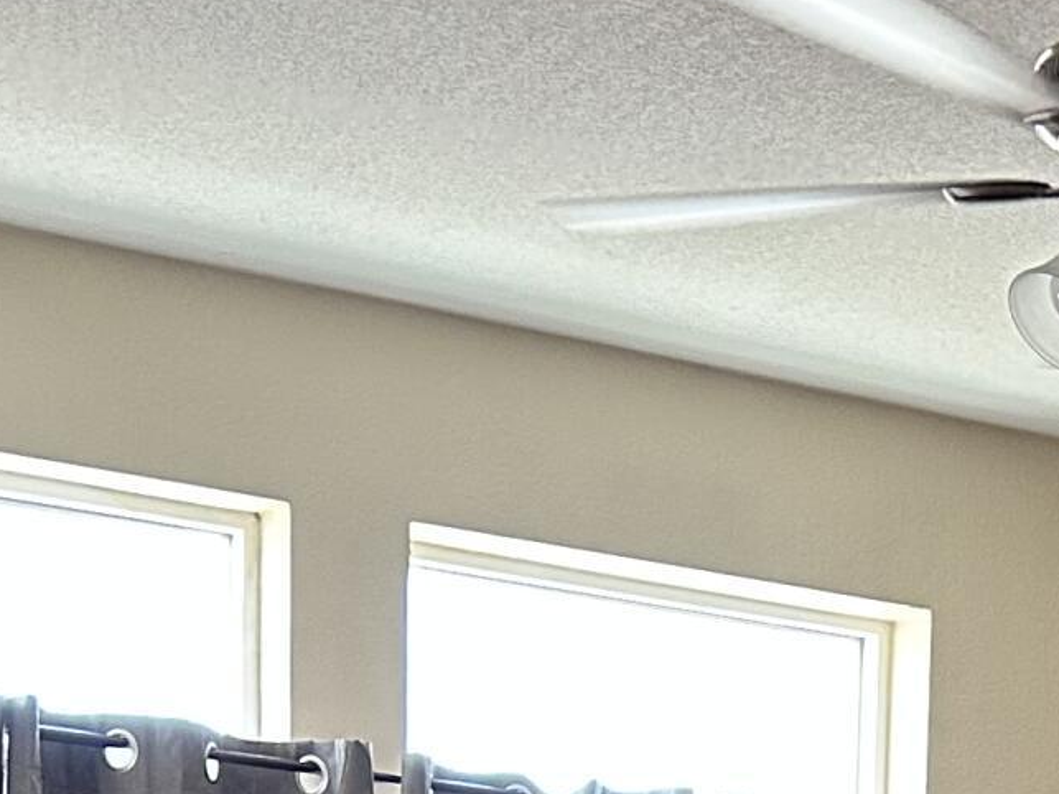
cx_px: 1117
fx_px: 3426
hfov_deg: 17.1
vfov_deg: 11.7
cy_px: 1624
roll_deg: -2.0
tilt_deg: -5.9
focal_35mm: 112
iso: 250
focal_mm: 6.86
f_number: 1.78
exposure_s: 1/61
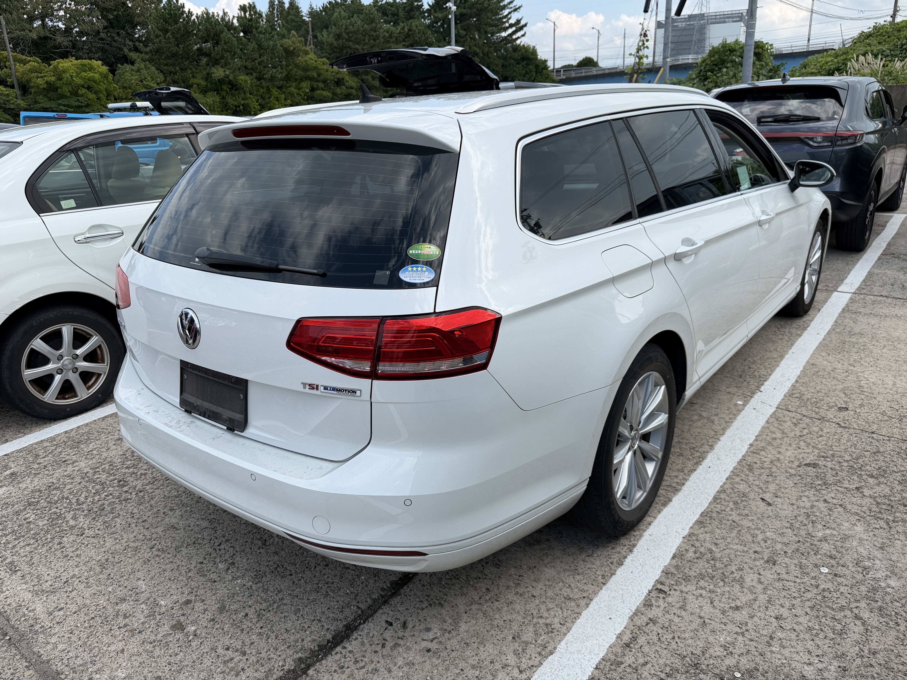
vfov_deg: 56.8
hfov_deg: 71.6
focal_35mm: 24
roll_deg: +2.5
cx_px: 454
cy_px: 340
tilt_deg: -17.7
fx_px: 629
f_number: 1.78
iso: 80
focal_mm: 6.76
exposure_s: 1/2907
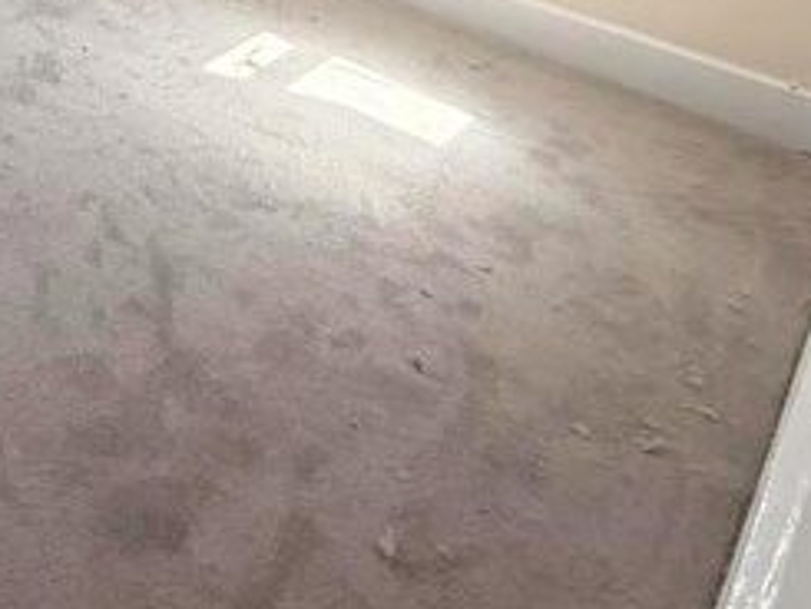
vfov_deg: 28.4
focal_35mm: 40
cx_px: -179
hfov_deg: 35.8
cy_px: -213
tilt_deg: -15.6
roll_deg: -1.8
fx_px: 938
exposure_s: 1/99
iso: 125
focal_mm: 2.22
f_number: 2.2
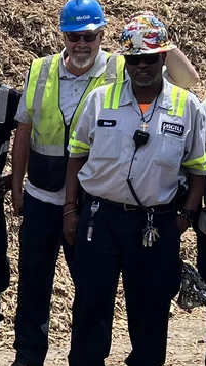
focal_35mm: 127
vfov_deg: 16.9
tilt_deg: -6.0
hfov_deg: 9.2
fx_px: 1232
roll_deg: -0.3
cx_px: -134
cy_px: 147
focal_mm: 5.7
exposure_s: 1/3165
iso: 50
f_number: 1.5
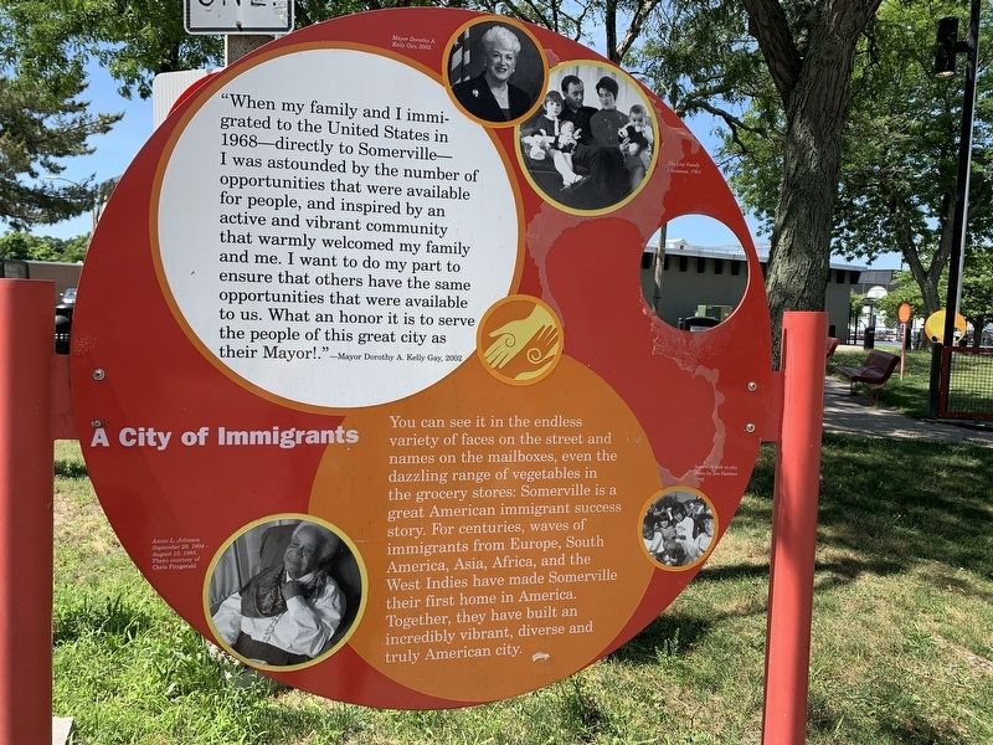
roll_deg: -1.8
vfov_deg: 53.1
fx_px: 746
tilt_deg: -4.3
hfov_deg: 67.3
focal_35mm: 26
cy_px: 372
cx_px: 496
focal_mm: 4.25
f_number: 1.8
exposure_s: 1/737
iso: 25
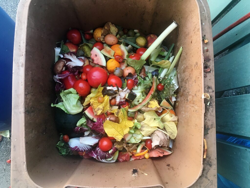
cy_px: 94
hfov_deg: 61.7
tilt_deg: -85.1
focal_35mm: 29
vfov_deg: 48.2
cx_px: 125
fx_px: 209
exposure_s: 1/33
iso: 125
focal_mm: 4.15
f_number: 2.2
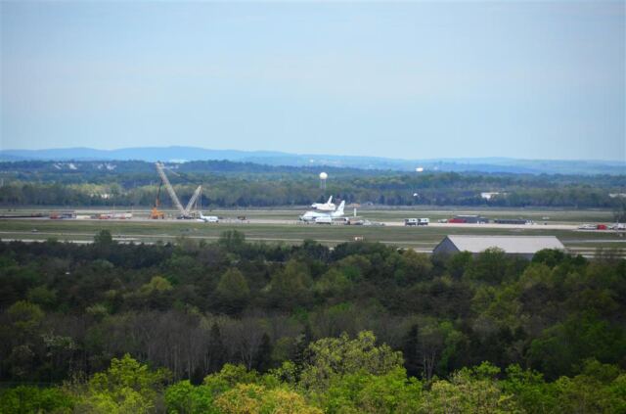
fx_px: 5203
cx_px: 313
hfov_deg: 6.9
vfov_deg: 4.6
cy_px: 207
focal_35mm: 300
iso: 200
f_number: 5.6
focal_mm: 200
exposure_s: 1/250
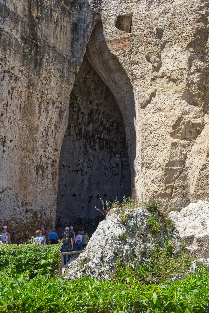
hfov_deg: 29.3
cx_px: 104
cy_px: 156
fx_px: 400
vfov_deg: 42.7
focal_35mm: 46
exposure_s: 1/200
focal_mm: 31
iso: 100
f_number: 8
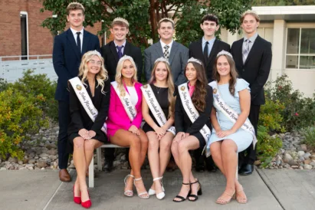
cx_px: 158
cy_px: 105
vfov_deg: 31.9
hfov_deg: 46.4
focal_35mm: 42
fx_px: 367
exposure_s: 1/80
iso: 400
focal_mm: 42
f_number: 4.5
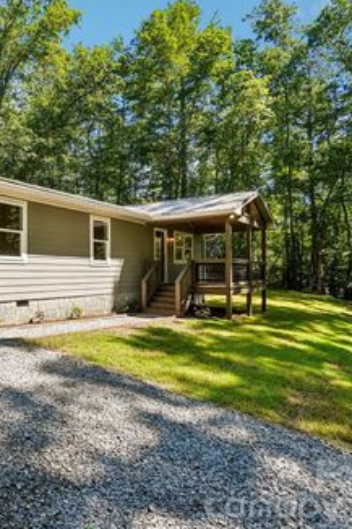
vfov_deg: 76.1
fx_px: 338
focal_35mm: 23
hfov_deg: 49.3
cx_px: 37
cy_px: 267
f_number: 8
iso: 100
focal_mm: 10
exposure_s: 1/60
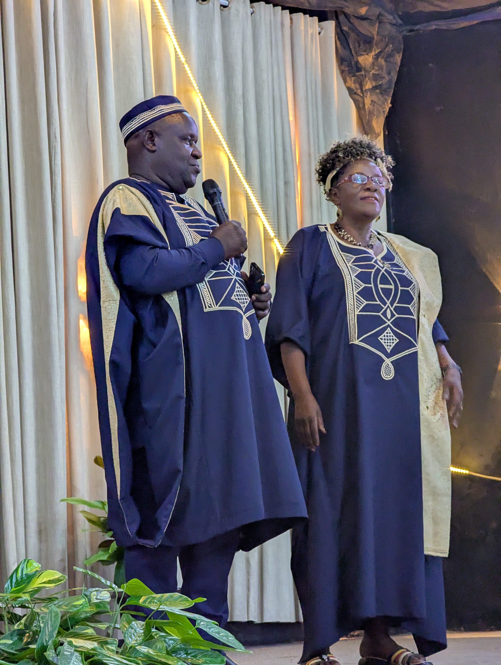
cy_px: 332
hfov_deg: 14.0
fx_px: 2040
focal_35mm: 106
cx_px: 250
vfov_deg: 18.5
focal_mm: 19
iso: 874
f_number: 3.5
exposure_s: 1/50
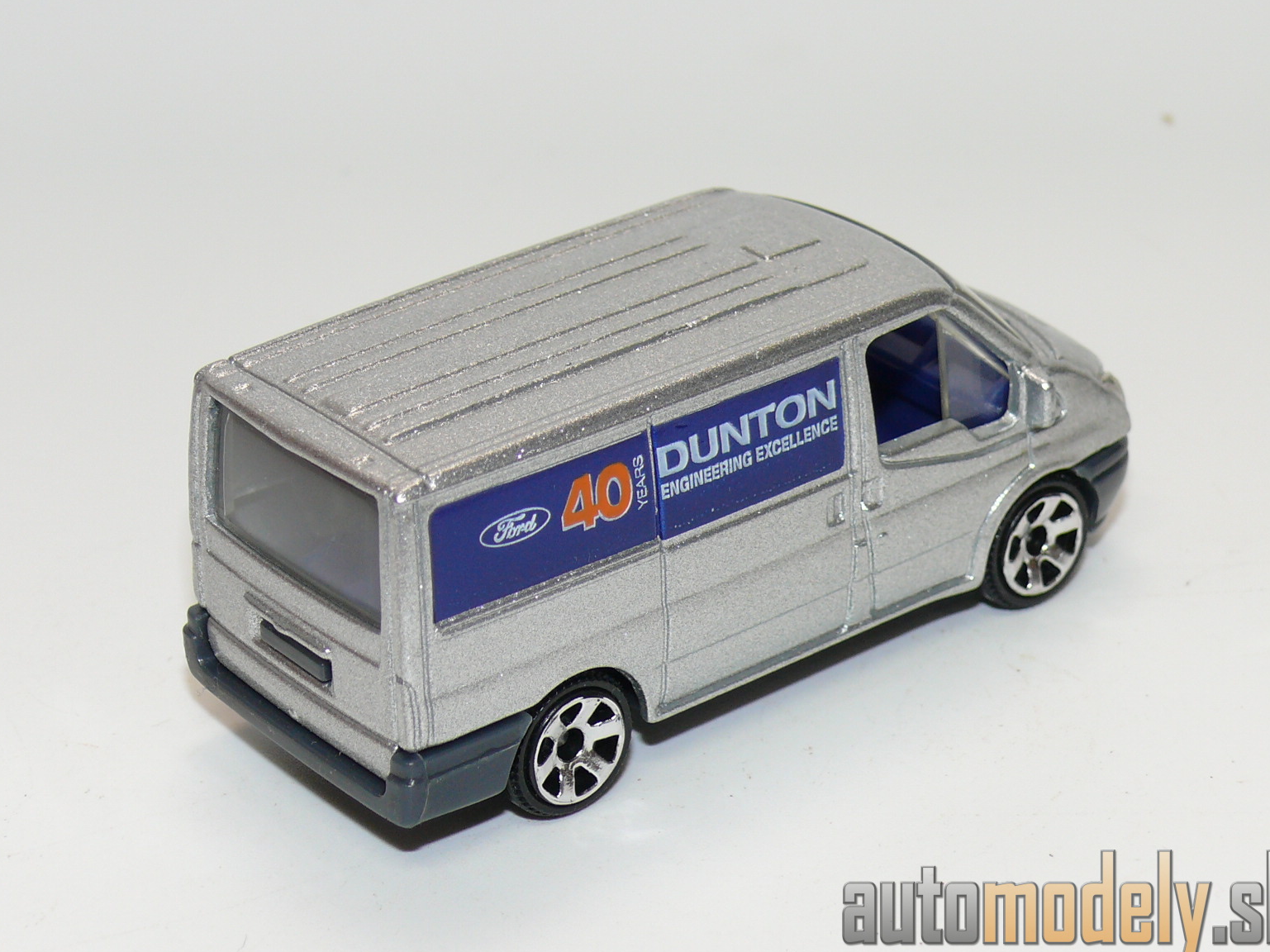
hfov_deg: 19.5
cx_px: 652
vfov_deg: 14.6
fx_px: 3705
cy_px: 480
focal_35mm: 101
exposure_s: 1/30
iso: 100
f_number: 4
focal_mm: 13.1
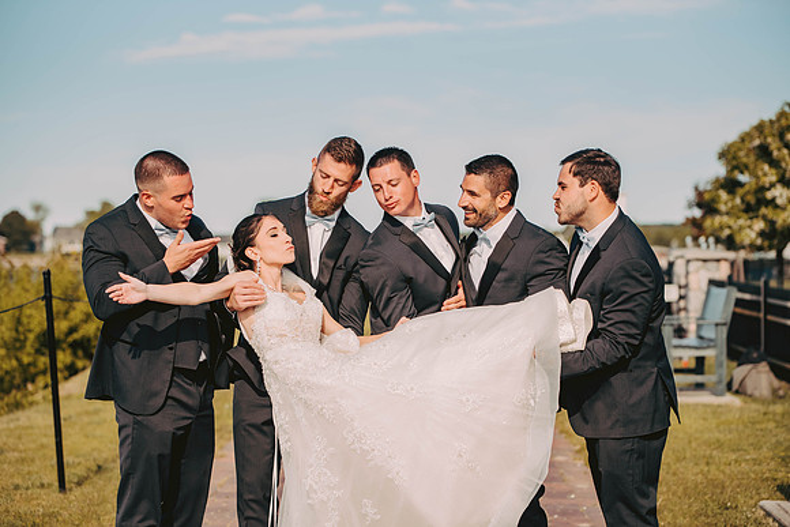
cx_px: 395
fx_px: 1975
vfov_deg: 15.2
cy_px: 264
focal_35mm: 90
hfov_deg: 22.6
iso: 500
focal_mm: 90
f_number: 2.8
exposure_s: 1/4000
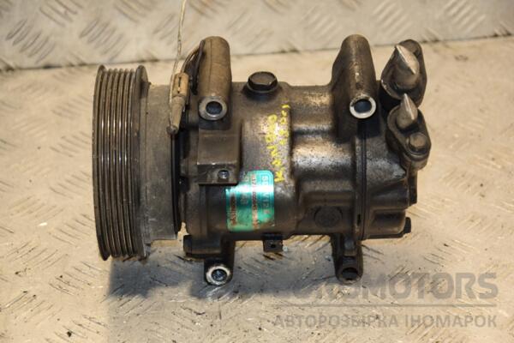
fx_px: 1499
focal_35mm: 105
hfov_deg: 19.5
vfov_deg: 13.0
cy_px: 172
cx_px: 257
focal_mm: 70
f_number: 5.3
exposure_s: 1/125
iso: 800
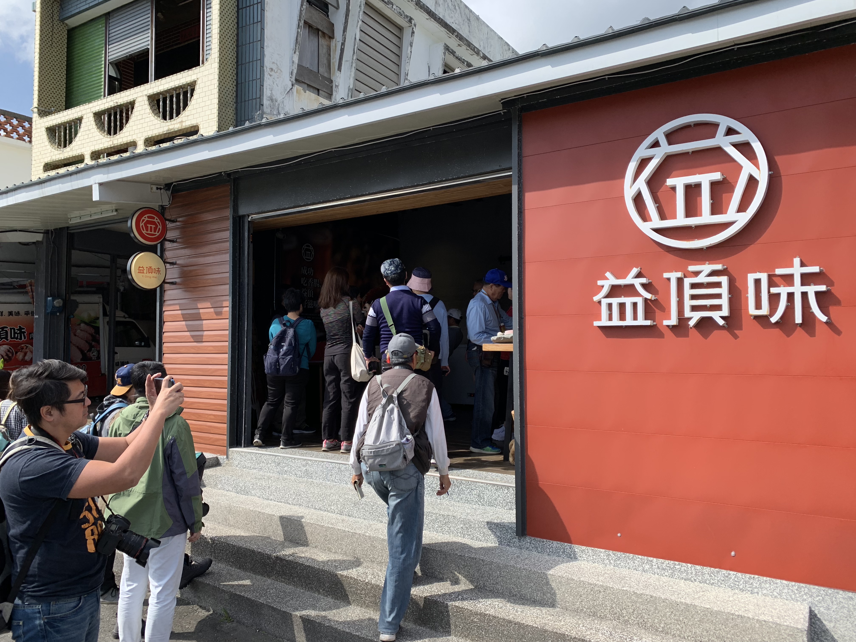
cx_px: 428
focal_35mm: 26
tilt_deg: +2.5
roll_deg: -0.2
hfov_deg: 67.3
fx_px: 643
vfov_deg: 53.1
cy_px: 321
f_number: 1.8
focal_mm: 4.25
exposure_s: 1/1282
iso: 25
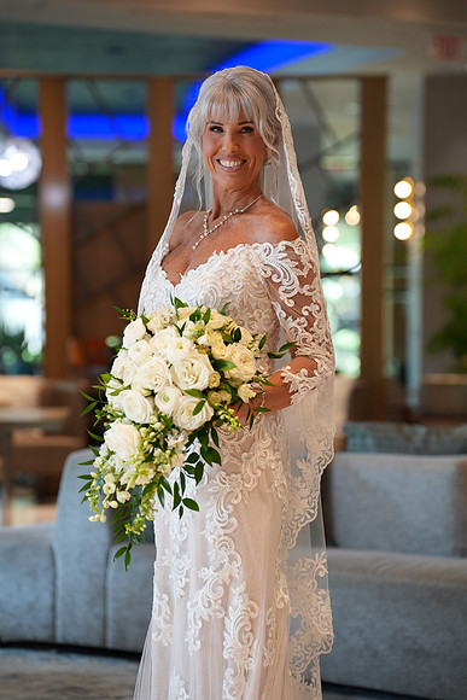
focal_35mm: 106
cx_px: 234
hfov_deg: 12.9
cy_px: 350
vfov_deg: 19.3
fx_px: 2061
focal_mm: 106
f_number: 3.2
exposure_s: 1/125
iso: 800
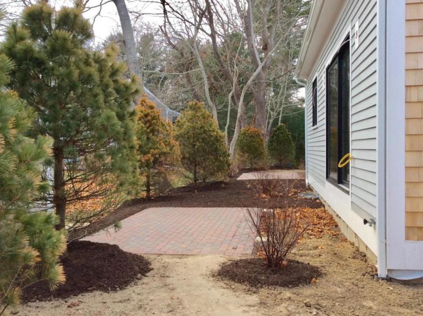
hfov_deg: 54.0
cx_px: 207
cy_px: 158
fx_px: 415
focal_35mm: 34
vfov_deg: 41.7
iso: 32
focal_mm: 3.3
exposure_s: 1/214
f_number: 2.4
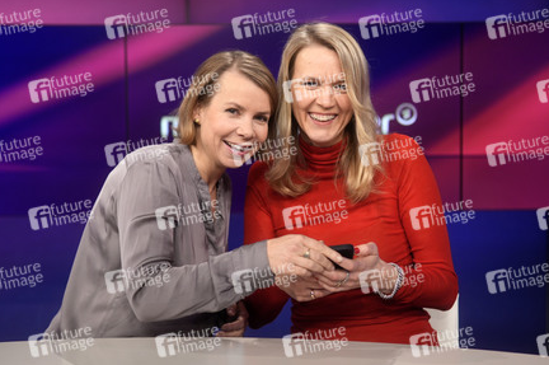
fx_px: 716
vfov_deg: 28.6
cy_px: 183
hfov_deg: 42.0
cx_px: 281
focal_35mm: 47
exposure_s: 1/320
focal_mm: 30
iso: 640
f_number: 1.6
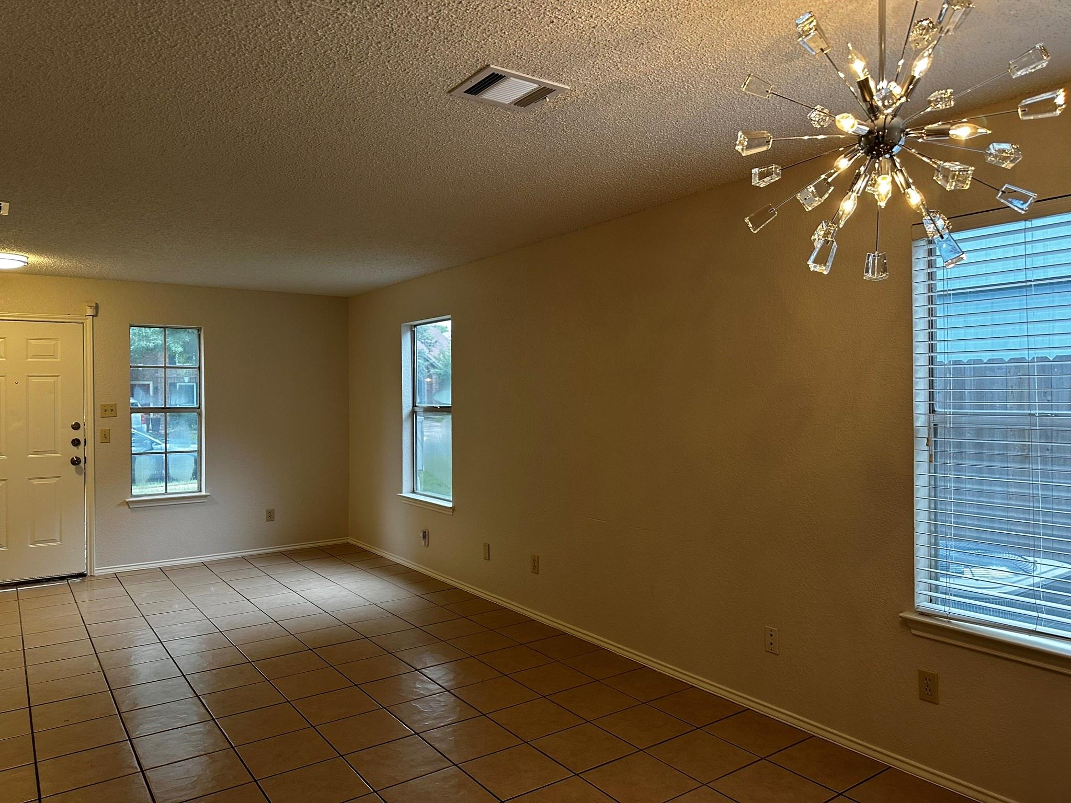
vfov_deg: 56.8
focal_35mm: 24
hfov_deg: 71.6
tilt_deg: -0.2
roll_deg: +0.0
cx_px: 536
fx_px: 743
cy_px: 402
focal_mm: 6.86
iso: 200
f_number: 1.78
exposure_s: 1/120
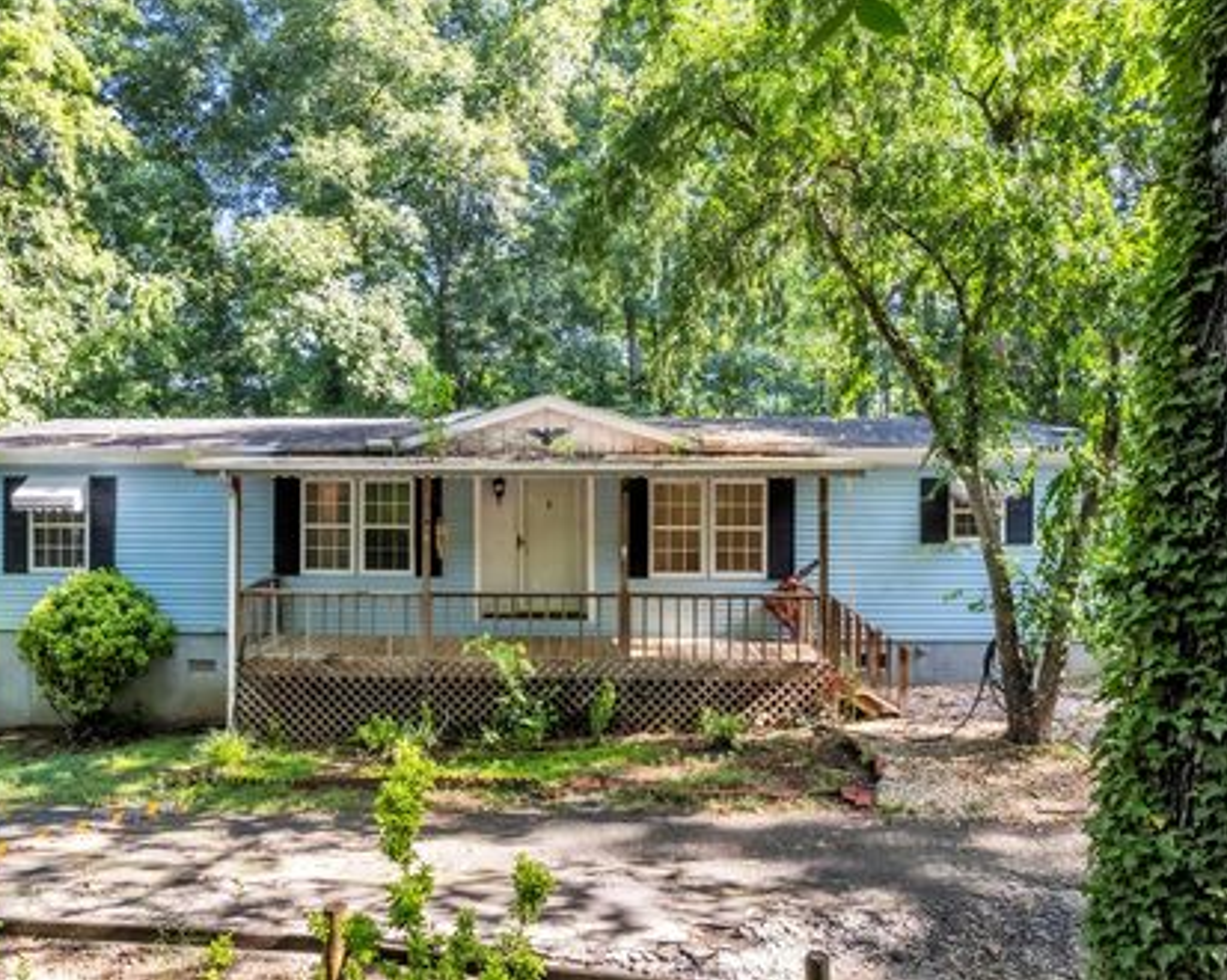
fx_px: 907
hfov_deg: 67.7
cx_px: 511
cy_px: 489
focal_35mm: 25
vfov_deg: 56.8
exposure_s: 1/15
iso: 100
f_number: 2.8
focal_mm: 8.38
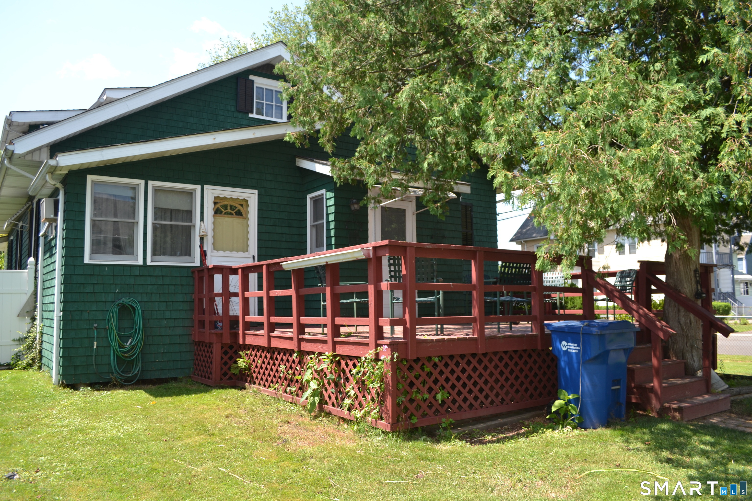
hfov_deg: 67.4
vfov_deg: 47.9
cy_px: 250
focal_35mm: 27
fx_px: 564
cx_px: 376
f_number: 5
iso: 100
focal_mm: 18
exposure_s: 1/200
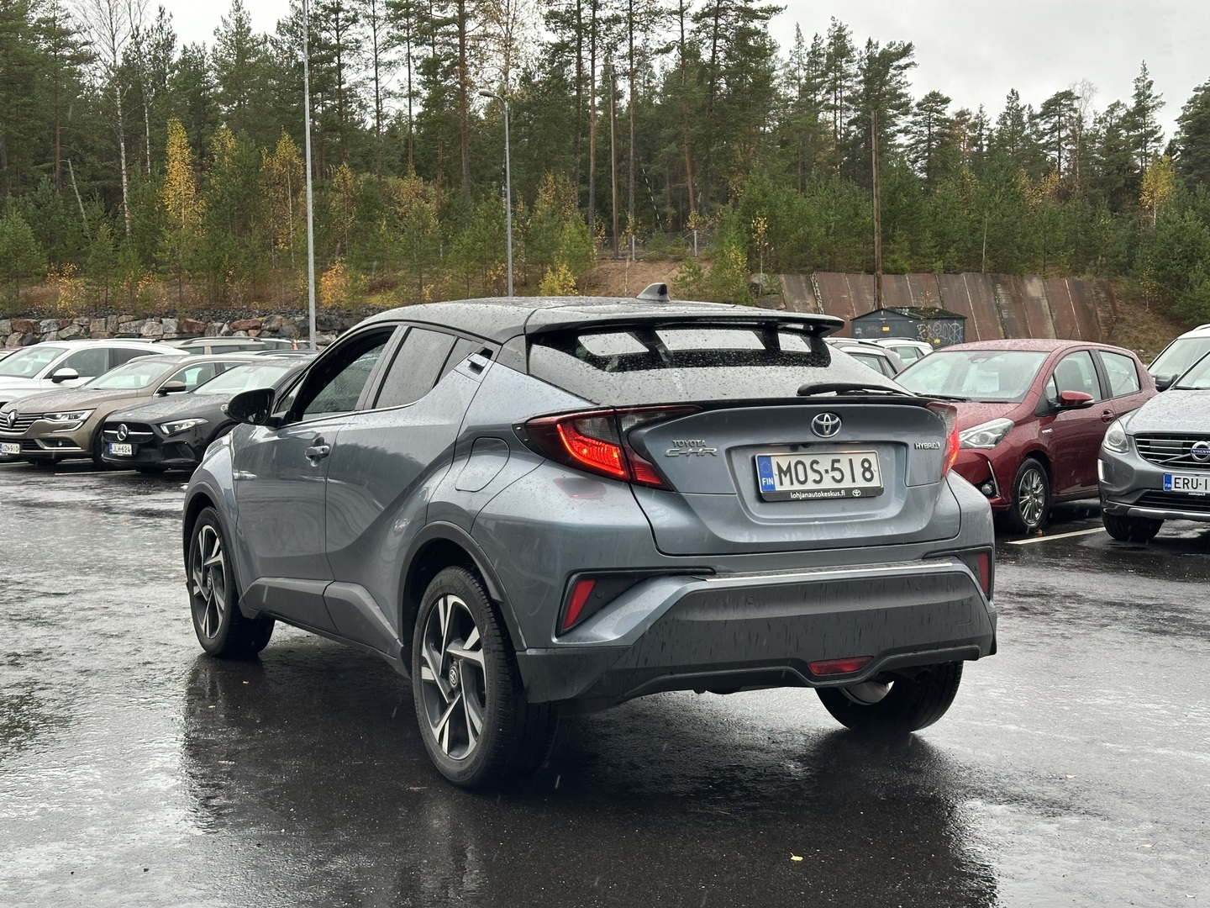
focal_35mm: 48
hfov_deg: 39.7
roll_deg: +0.0
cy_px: 454
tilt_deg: -3.8
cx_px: 605
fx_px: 1678
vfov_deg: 30.3
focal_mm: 6.86
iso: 64
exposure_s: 1/121
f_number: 1.78
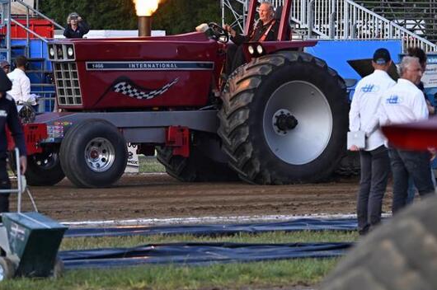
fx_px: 3407
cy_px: 34
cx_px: 315
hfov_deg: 7.3
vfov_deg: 4.9
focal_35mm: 281
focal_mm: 150
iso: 320
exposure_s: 1/50
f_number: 4.8
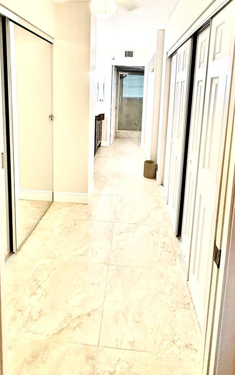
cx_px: 115
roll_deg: -2.7
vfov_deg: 76.5
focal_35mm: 22
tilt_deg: -6.7
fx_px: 225
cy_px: 118
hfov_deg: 55.1
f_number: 2.2
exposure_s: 1/99
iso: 160
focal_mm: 2.22
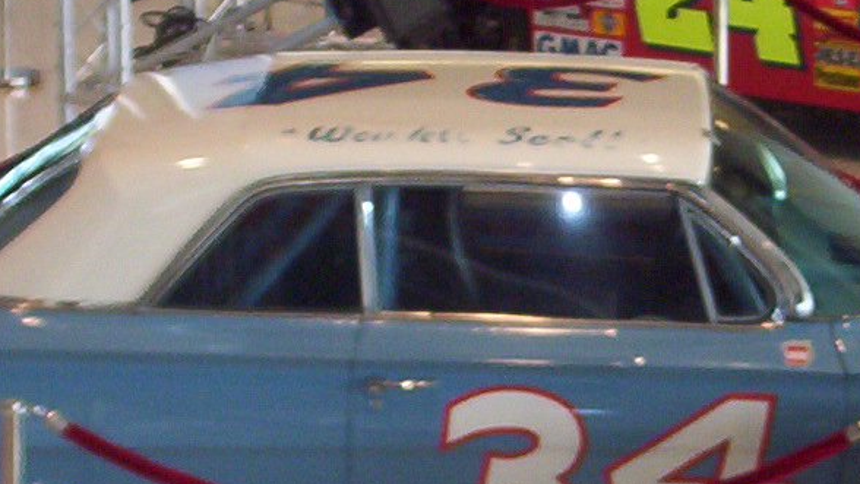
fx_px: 4425
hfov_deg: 11.1
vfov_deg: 6.3
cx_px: 433
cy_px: 387
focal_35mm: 194
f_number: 3.54
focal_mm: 9.98
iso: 140
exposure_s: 1/46.6
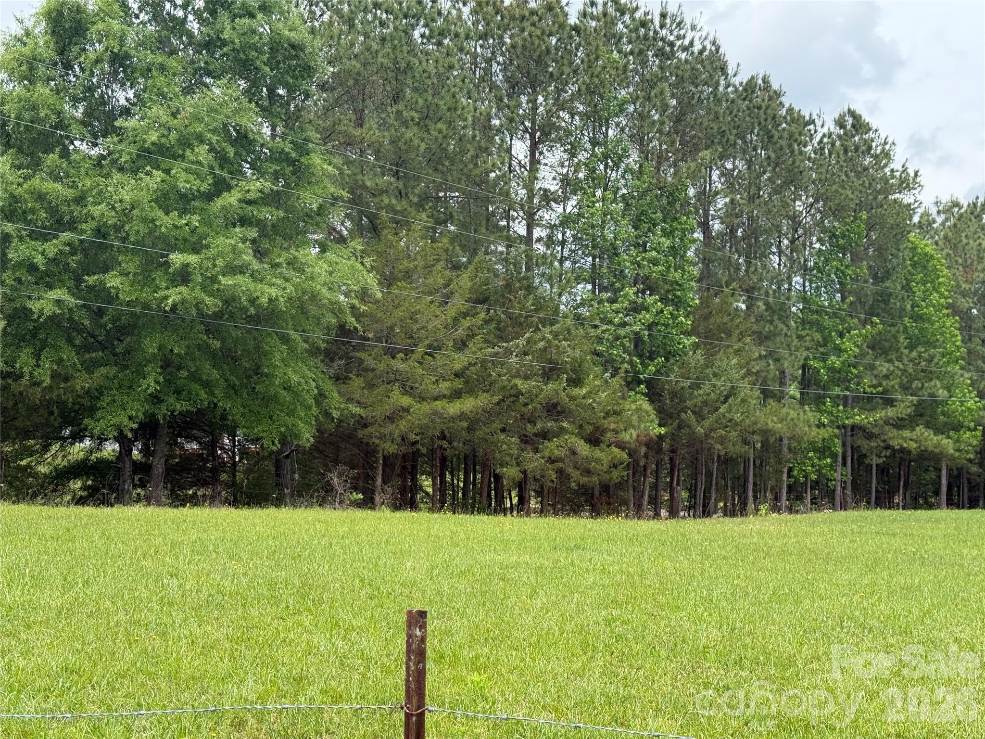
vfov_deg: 30.3
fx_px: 1366
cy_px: 370
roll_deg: -1.8
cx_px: 492
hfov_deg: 39.7
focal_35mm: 48
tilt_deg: +1.1
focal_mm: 6.76
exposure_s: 1/2146
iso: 100
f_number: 1.78
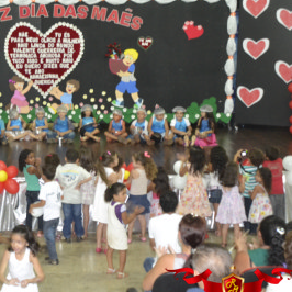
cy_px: 159
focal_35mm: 67
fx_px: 639
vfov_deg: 25.7
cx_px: 45
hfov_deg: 25.1
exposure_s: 1/20
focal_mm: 28
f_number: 4
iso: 3200
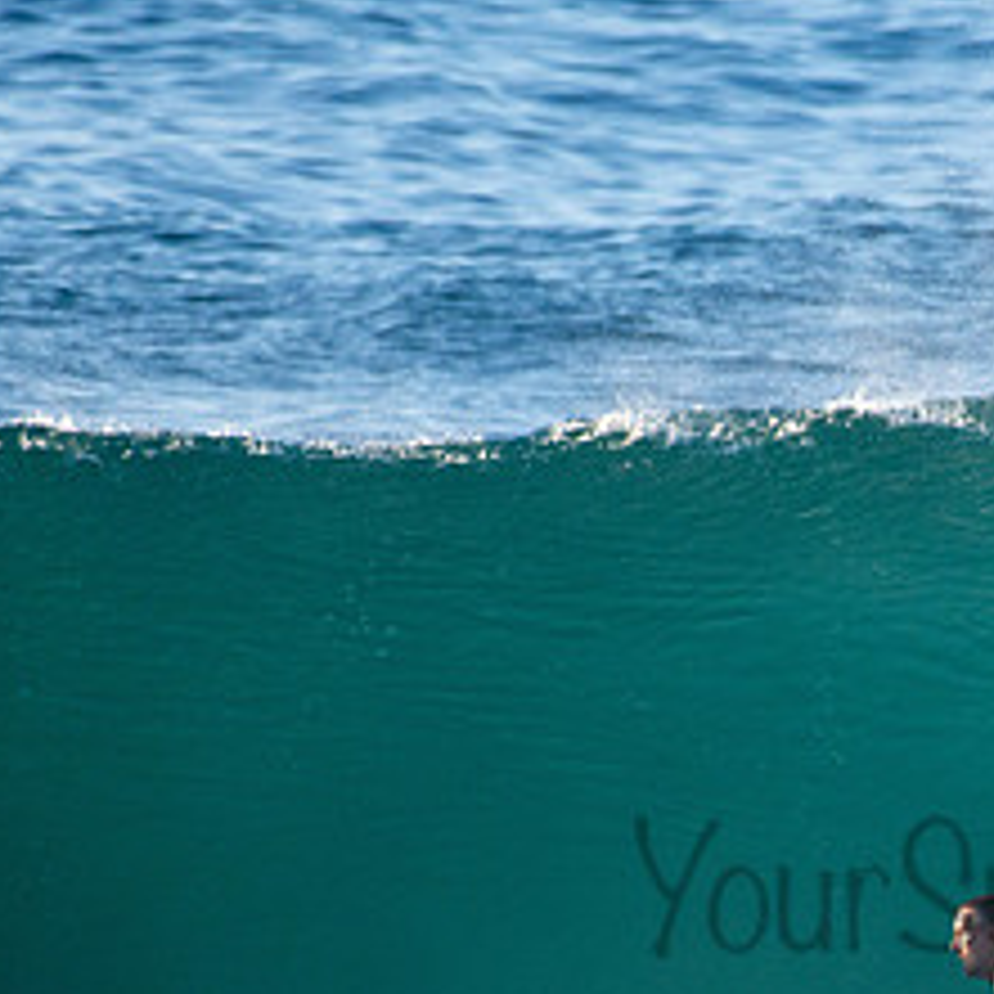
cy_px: 848
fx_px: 54384
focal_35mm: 1674
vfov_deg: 1.0
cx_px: 1097
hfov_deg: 1.0
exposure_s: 1/2000
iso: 560
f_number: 5.6
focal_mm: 500
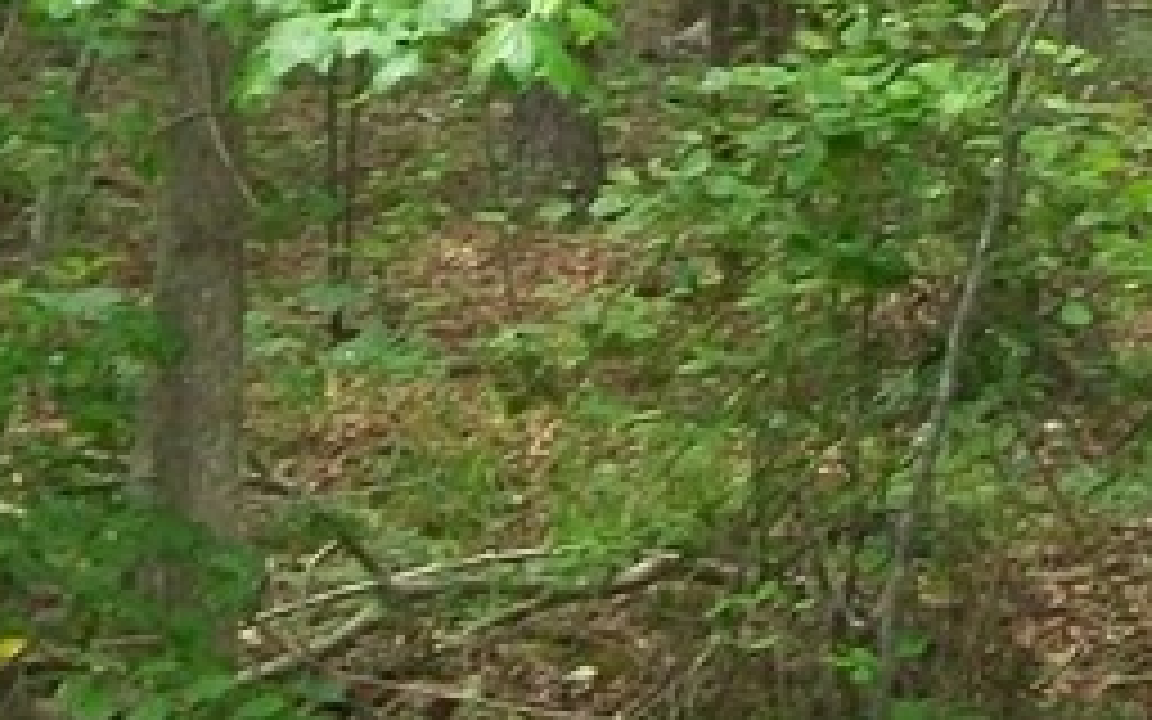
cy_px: -482
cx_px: 1166
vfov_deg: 8.8
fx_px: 4521
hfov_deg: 14.3
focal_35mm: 144
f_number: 2.7
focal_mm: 6.1
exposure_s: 1/60
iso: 160
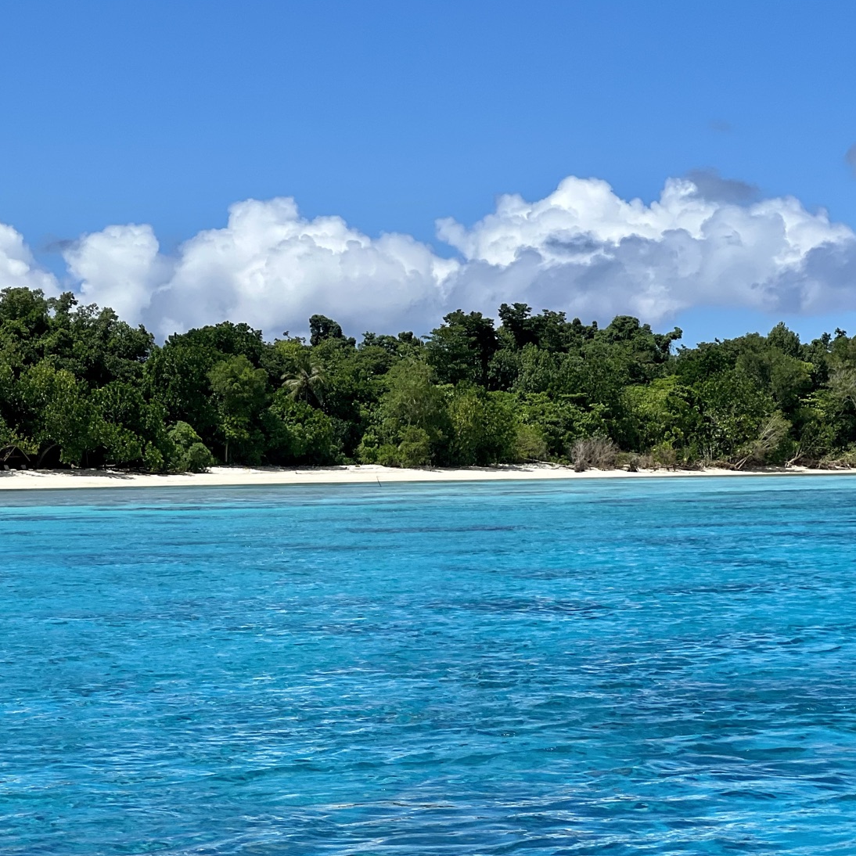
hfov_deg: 15.5
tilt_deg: -0.9
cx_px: 279
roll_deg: -0.2
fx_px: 3133
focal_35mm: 112
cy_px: 460
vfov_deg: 15.6
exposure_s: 1/1033
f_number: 2.8
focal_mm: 9
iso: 32
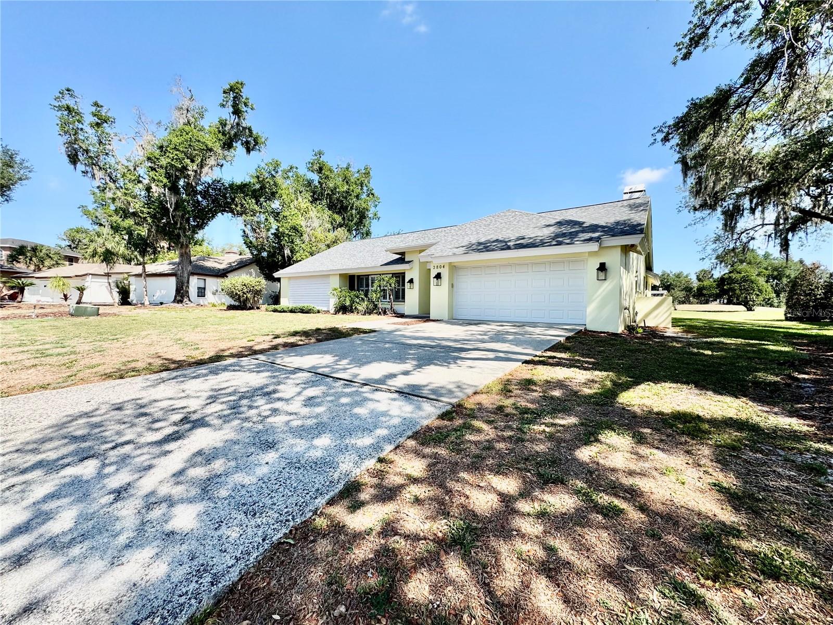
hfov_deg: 102.1
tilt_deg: -2.0
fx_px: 337
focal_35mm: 14
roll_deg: -1.1
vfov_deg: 85.7
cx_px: 416
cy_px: 312
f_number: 2.2
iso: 50
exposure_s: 1/1256
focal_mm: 2.22
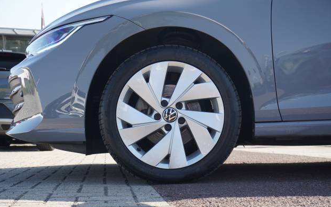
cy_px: 112
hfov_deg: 39.2
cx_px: 167
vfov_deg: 25.1
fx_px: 465
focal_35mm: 52
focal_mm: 33
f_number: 5.6
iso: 100
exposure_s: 1/80
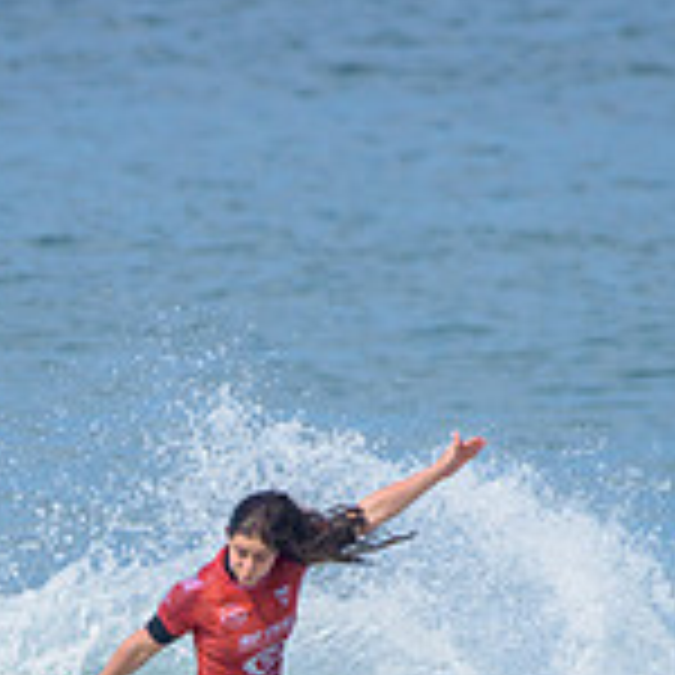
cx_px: 194
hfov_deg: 1.1
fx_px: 36181
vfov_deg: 1.1
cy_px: 745
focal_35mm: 1640
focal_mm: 500
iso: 250
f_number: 6.3
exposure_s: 1/2500
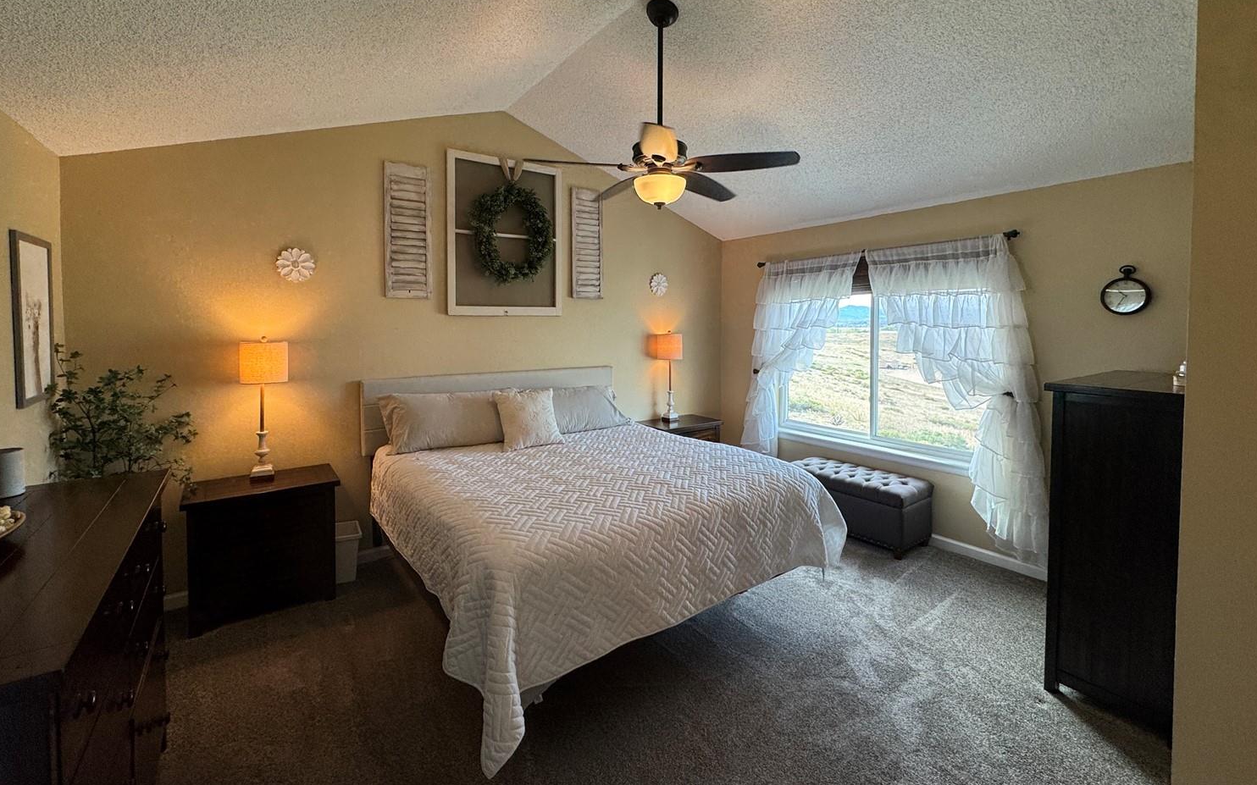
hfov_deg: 97.8
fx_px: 548
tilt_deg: -2.5
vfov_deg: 70.9
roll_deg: +0.1
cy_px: 336
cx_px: 630
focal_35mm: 16
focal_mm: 2.22
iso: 125
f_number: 2.2
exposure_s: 1/120
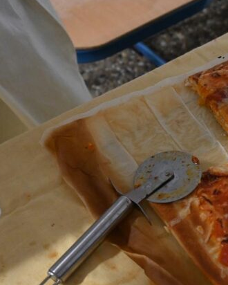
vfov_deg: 22.7
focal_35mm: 84
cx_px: 221
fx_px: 708
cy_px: 157
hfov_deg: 17.9
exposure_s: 1/40
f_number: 4.2
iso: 2500
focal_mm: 24
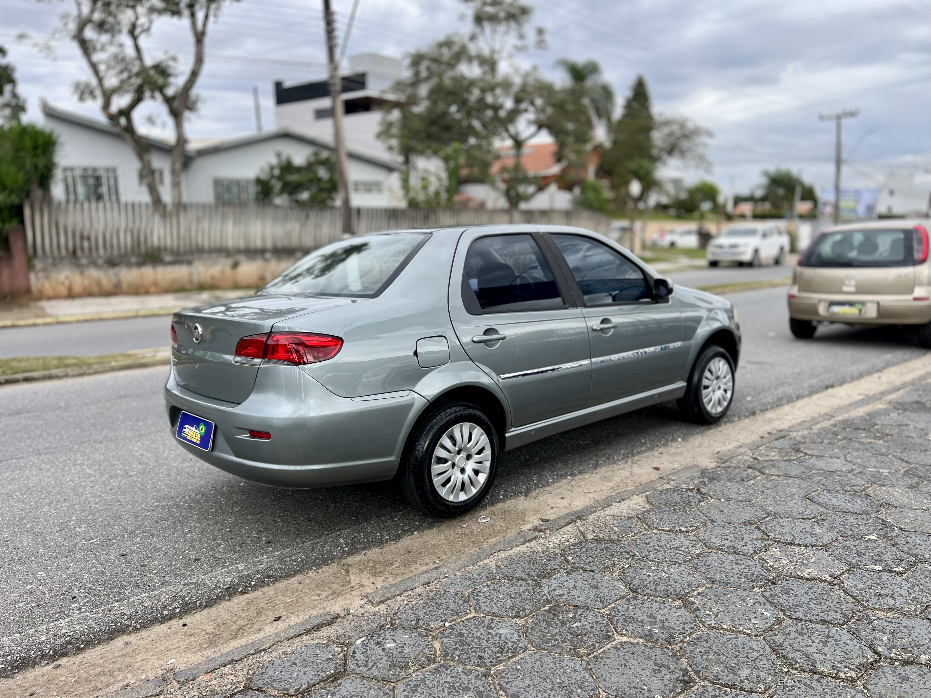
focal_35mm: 26
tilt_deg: -10.8
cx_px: 466
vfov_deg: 53.1
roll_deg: +0.8
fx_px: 699
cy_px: 349
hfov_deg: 67.3
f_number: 1.5
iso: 50
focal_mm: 5.7
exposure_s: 1/1209
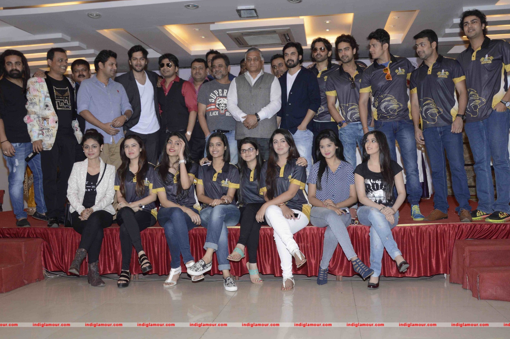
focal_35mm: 36
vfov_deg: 37.2
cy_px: 161
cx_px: 260
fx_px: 503
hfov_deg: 53.7
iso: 800
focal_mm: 21
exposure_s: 1/200
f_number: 6.3
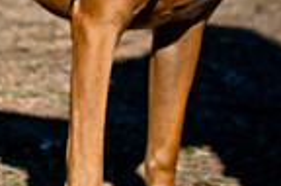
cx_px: -260
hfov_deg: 4.2
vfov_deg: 2.8
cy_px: -1
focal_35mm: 484
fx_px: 3766
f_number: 5
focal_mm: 80
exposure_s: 1/1600
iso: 200
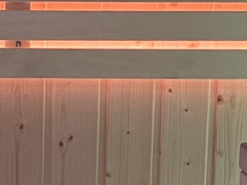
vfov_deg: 8.7
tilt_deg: -11.3
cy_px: 235
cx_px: 31
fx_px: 1199
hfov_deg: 11.7
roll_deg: +1.4
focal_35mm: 168
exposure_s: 1/50
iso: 200
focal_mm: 5.1
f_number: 1.6
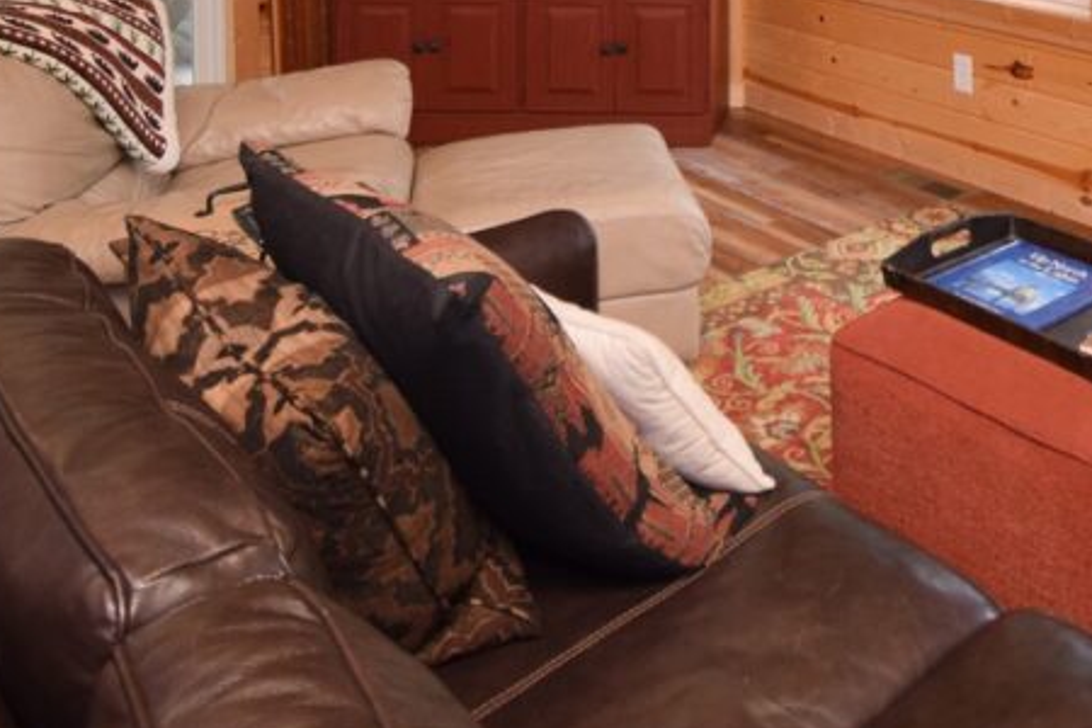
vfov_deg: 27.9
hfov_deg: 45.9
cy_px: -209
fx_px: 1213
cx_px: 878
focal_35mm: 40
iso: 450
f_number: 4.5
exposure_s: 1/60
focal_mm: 10
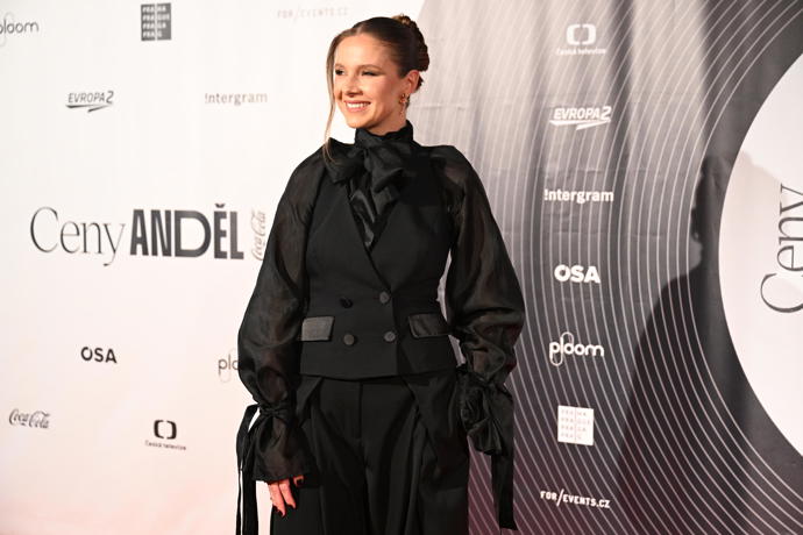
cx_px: 402
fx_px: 1182
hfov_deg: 37.5
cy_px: 268
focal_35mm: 53
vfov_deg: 25.5
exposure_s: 1/250
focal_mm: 53
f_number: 3.5
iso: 3200
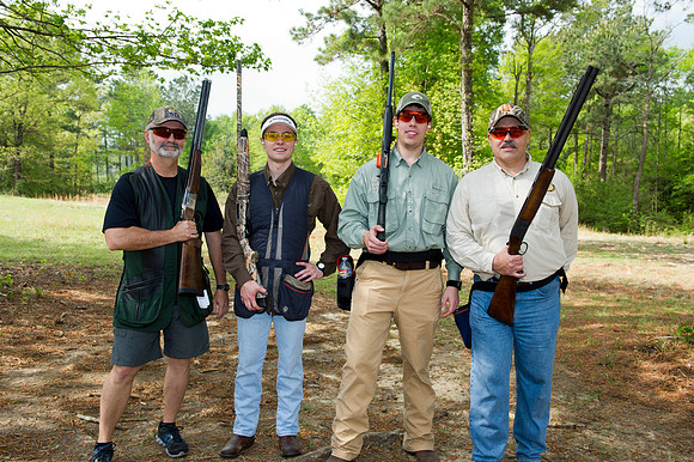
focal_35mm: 31
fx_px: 597
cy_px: 231
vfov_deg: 42.3
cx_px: 347
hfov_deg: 60.3
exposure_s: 1/250
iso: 400
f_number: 7.1
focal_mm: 31
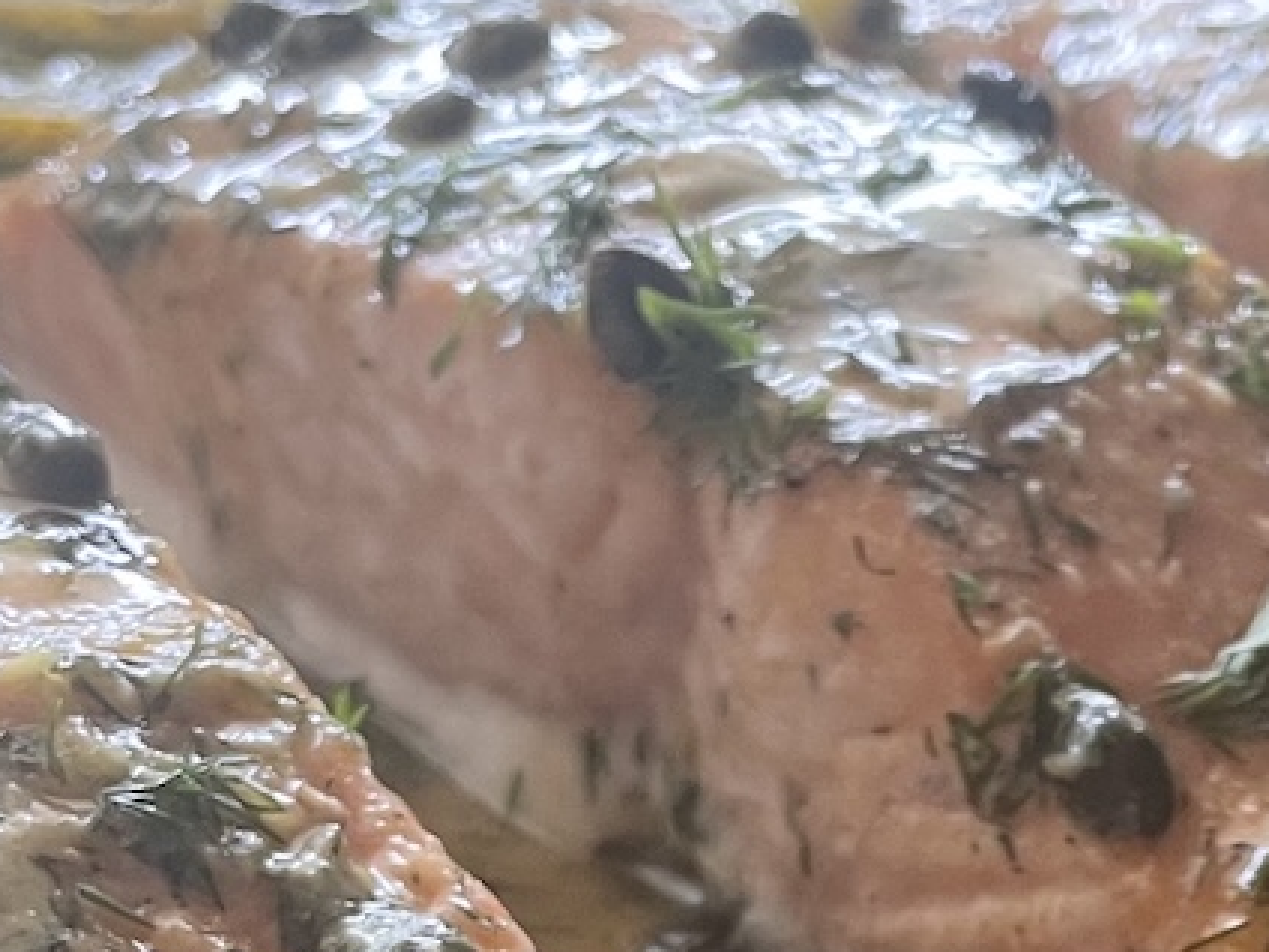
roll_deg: -9.1
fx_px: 3593
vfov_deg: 13.9
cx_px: 1134
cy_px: 1542
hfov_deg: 19.7
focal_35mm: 98
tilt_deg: -42.0
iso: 200
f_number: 1.6
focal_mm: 4.2
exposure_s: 1/60
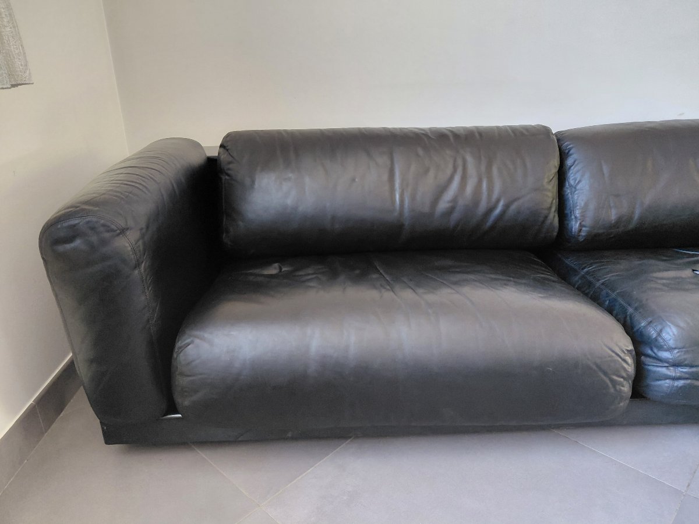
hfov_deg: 69.4
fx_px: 505
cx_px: 350
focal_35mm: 25
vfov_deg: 54.9
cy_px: 262
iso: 320
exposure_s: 1/24
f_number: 1.8
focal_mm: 4.69
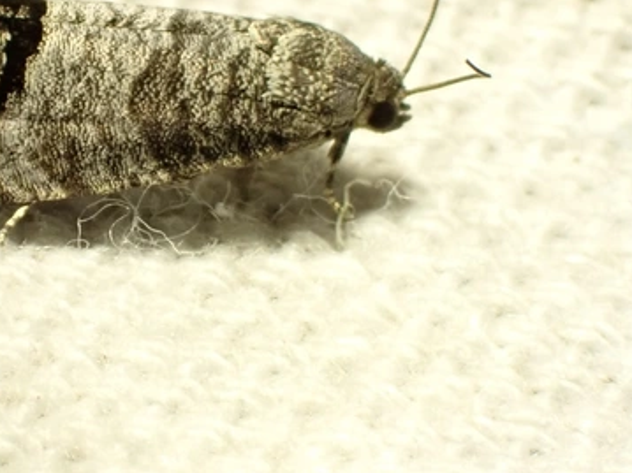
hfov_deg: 11.1
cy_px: 110
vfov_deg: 8.3
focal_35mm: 178
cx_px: 129
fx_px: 3249
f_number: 6.3
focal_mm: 18
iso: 200
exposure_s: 1/400
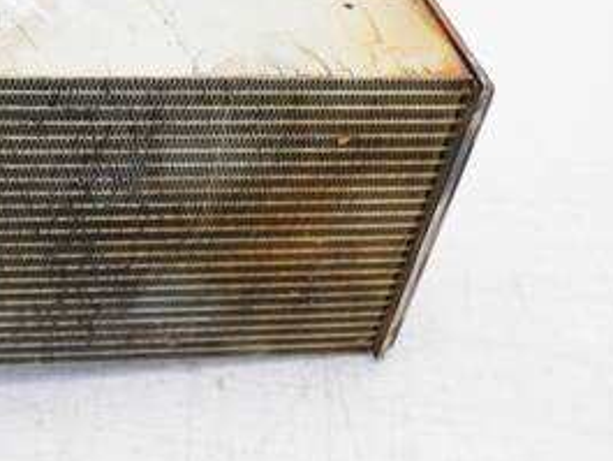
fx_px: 1028
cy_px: 167
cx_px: 90
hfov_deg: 32.0
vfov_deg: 25.2
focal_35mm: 58
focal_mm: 16
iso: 200
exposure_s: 1/60
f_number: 4
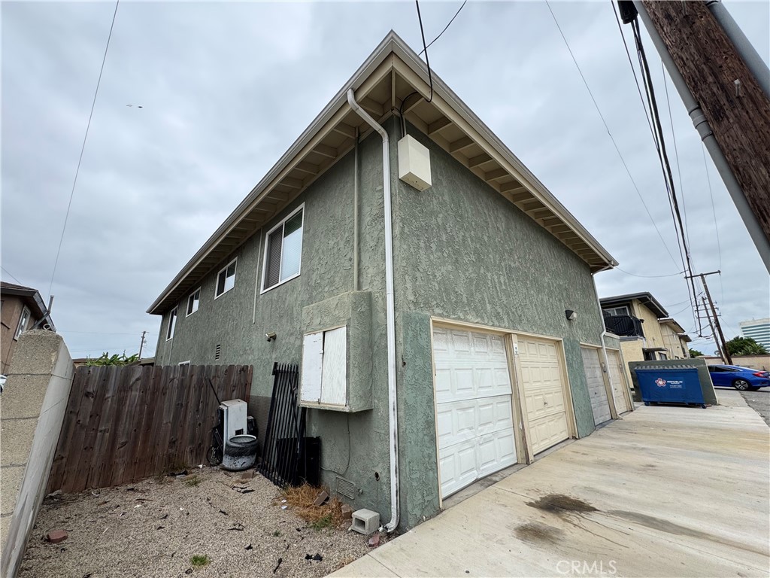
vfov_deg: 85.7
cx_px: 385
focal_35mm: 14
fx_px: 311
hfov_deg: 102.1
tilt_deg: +15.1
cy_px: 289
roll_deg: +1.9
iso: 40
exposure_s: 1/910
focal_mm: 2.22
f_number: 2.2
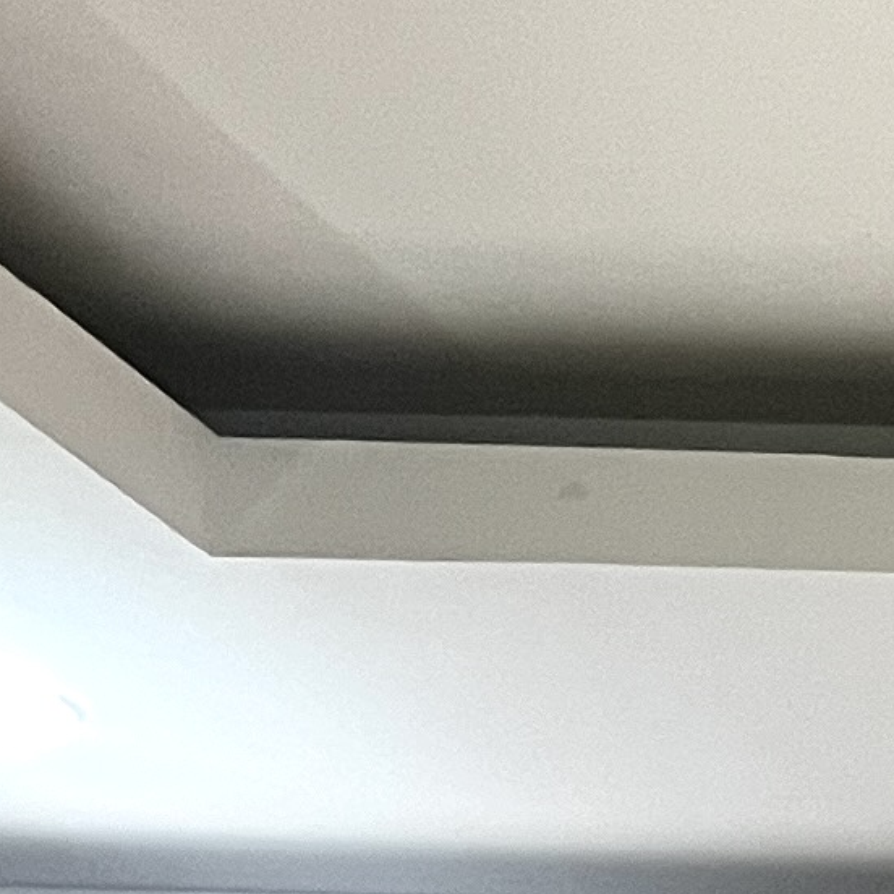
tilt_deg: +7.7
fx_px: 4909
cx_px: 2891
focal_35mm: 168
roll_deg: -0.6
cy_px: 1692
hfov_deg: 8.4
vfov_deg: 9.8
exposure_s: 1/50
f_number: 1.6
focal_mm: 5.1
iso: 250
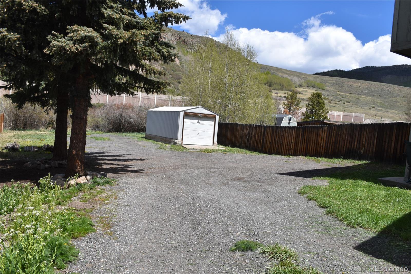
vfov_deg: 47.9
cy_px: 137
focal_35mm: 27
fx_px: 308
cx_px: 206
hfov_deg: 67.4
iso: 200
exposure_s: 1/400
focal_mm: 18
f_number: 10
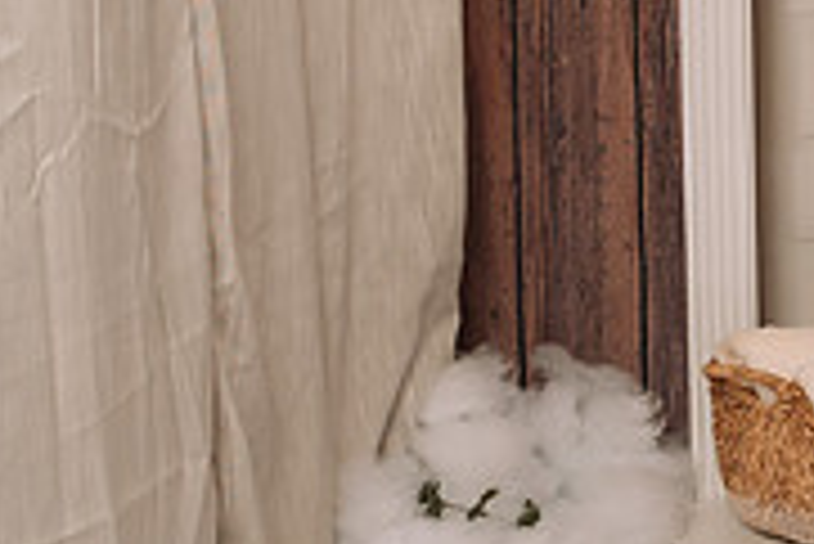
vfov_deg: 11.5
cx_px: 1140
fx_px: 2693
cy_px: 207
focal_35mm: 119
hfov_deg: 16.0
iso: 100
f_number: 5
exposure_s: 1/100
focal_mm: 35
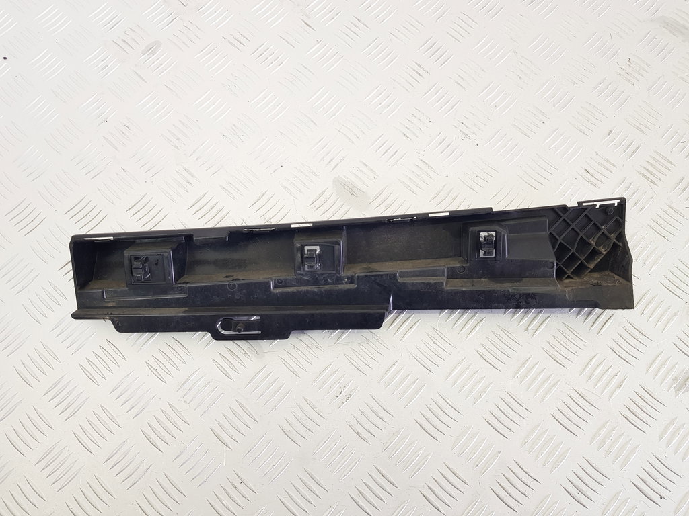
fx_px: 518
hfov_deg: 67.3
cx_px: 344
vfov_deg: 53.1
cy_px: 258
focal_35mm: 26
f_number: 1.7
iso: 50
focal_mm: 4.2
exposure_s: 1/100
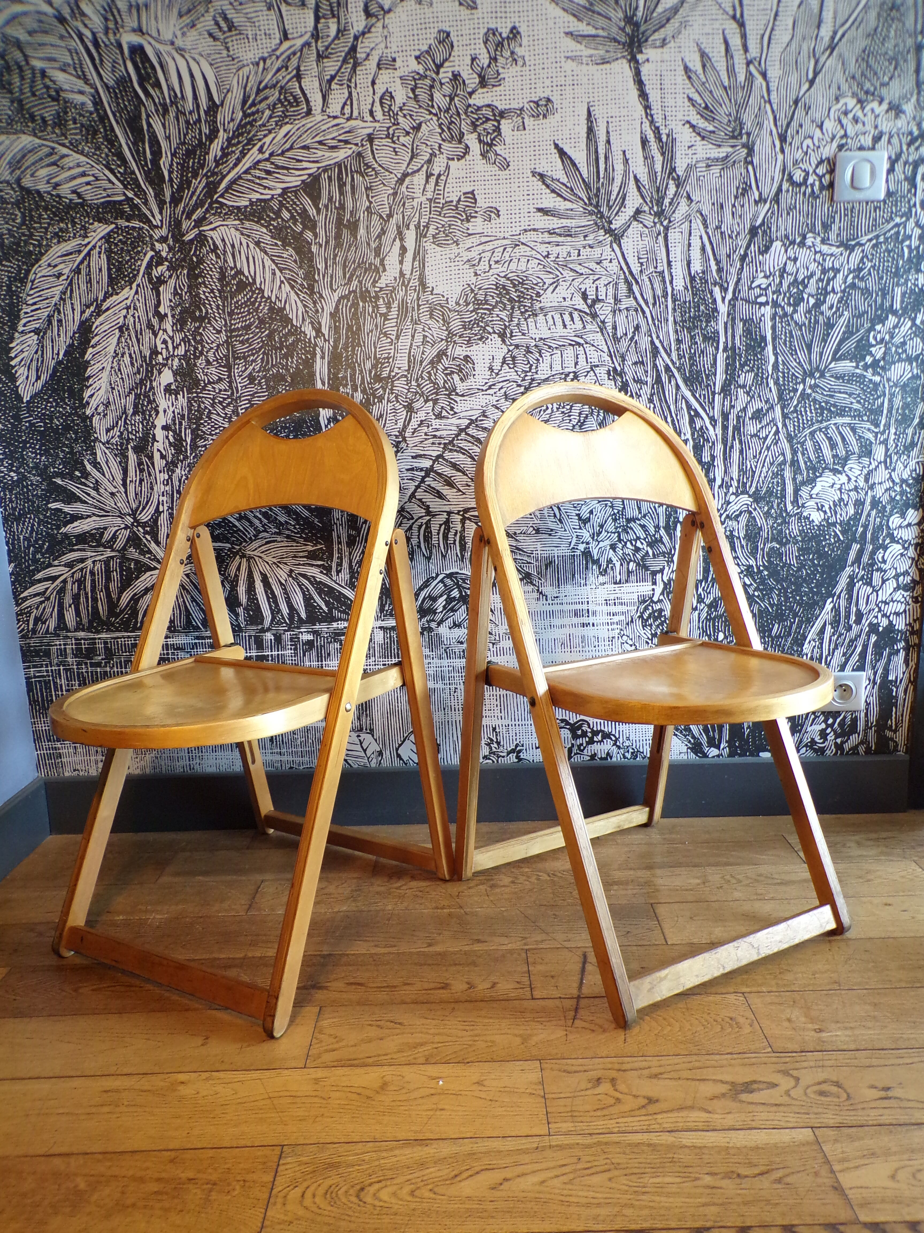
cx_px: 462
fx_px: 854
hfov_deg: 56.8
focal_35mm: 24
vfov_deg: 71.6
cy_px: 616
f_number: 3
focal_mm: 4.3
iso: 200
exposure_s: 1/25
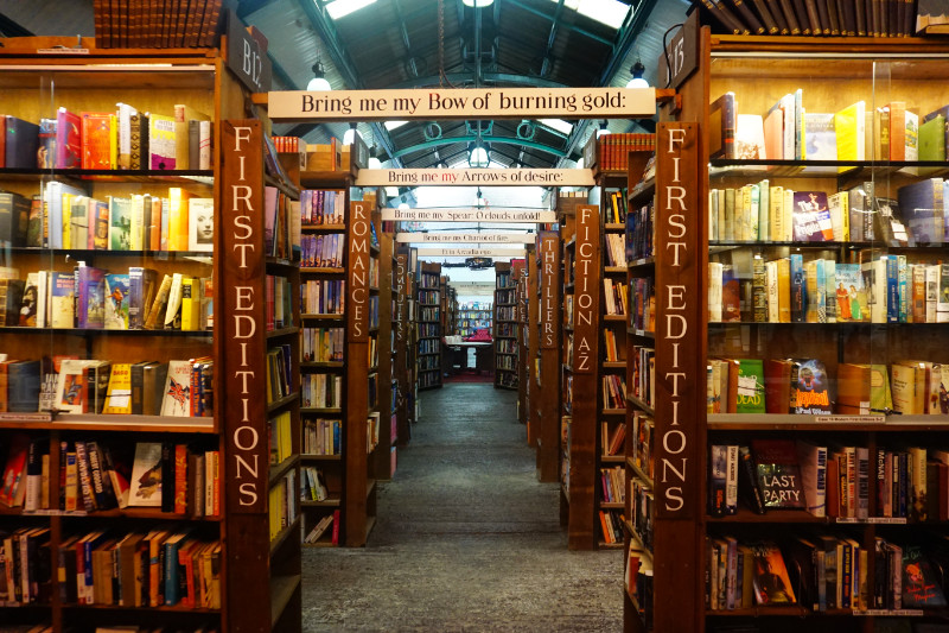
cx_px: 474
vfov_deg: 53.1
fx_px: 632
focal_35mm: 24
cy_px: 316
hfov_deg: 73.8
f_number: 4
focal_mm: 16
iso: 1600
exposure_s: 1/60
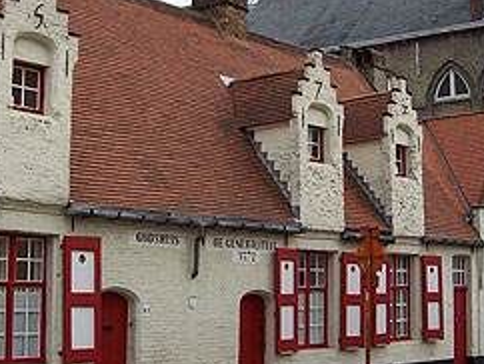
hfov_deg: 28.8
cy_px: 138
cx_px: 184
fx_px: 938
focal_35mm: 67
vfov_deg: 21.9
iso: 80
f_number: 4.8
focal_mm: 6
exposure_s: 1/246
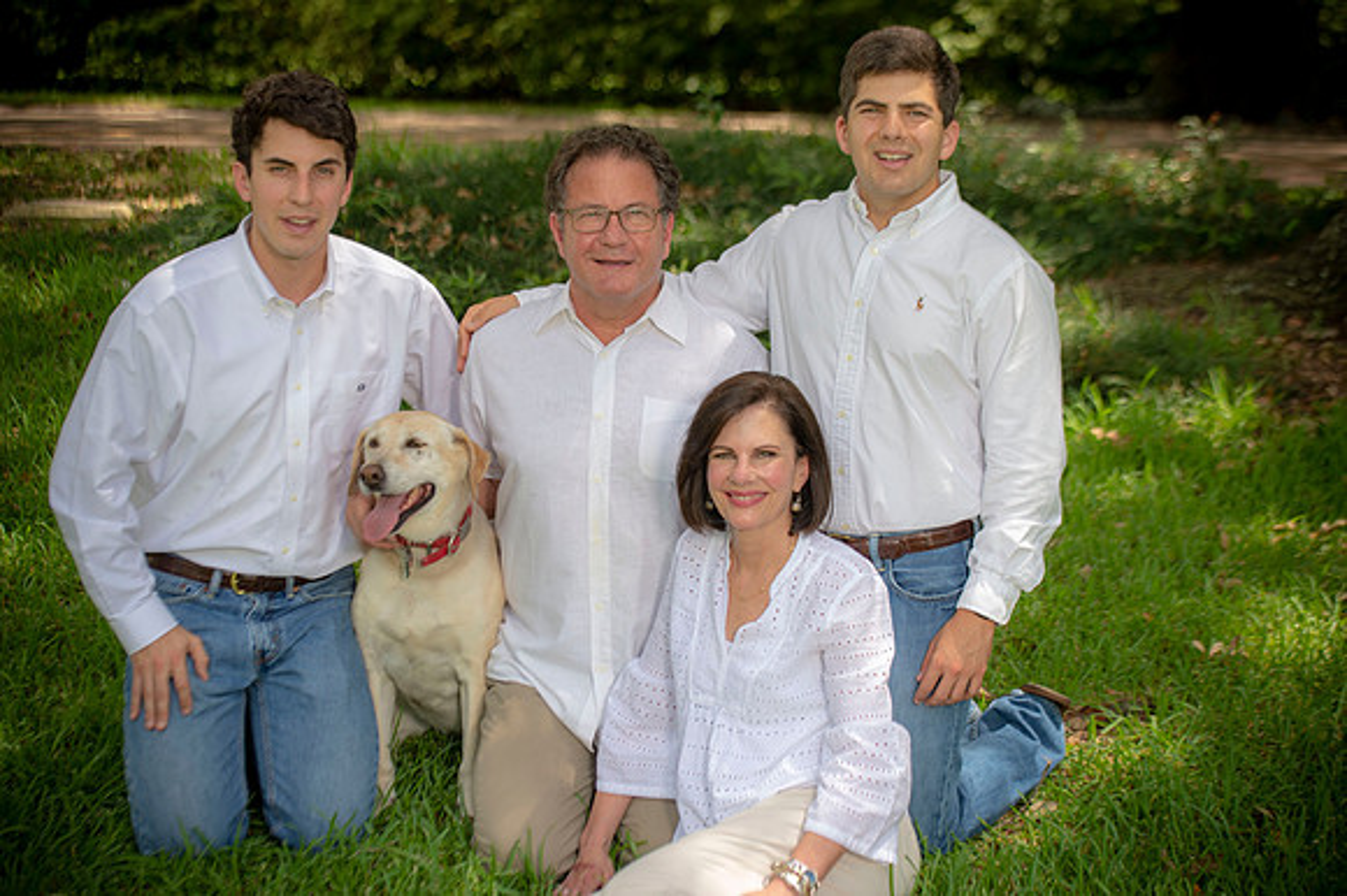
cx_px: 674
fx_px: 2618
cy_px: 448
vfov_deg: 19.4
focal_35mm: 70
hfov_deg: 28.9
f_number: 3.5
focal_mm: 70
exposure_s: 1/200
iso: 100
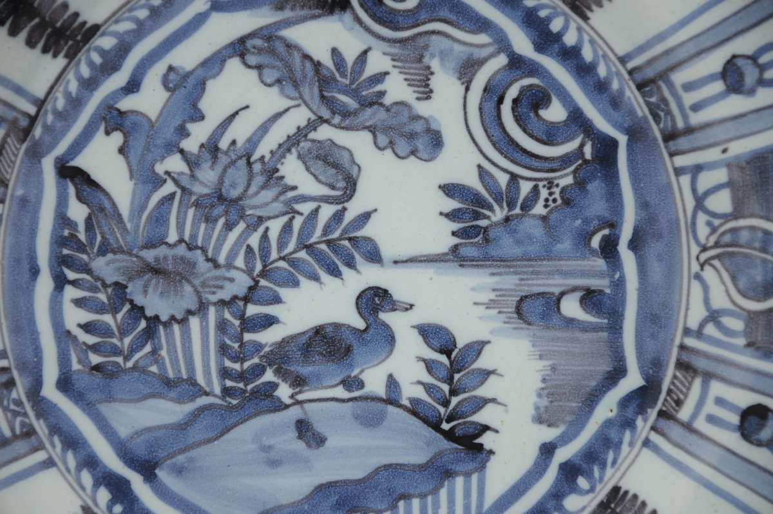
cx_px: 386
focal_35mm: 158
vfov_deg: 8.7
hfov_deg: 13.1
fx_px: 3378
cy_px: 257
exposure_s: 1/60
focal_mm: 105
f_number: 5.6
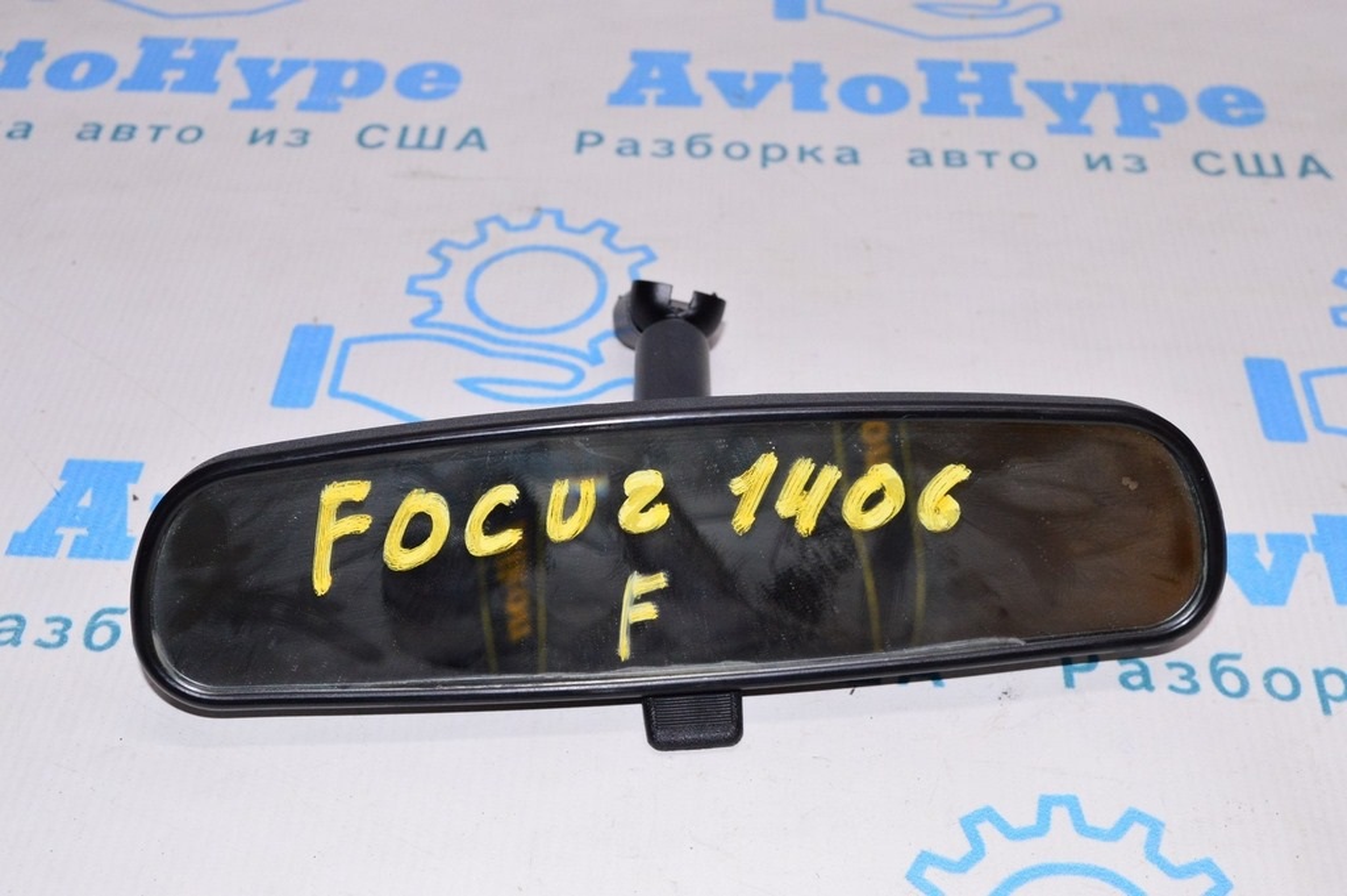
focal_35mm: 48
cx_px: 674
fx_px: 1795
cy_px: 448
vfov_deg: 28.0
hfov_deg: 41.1
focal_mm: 32
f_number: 8
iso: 1600
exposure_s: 1/200
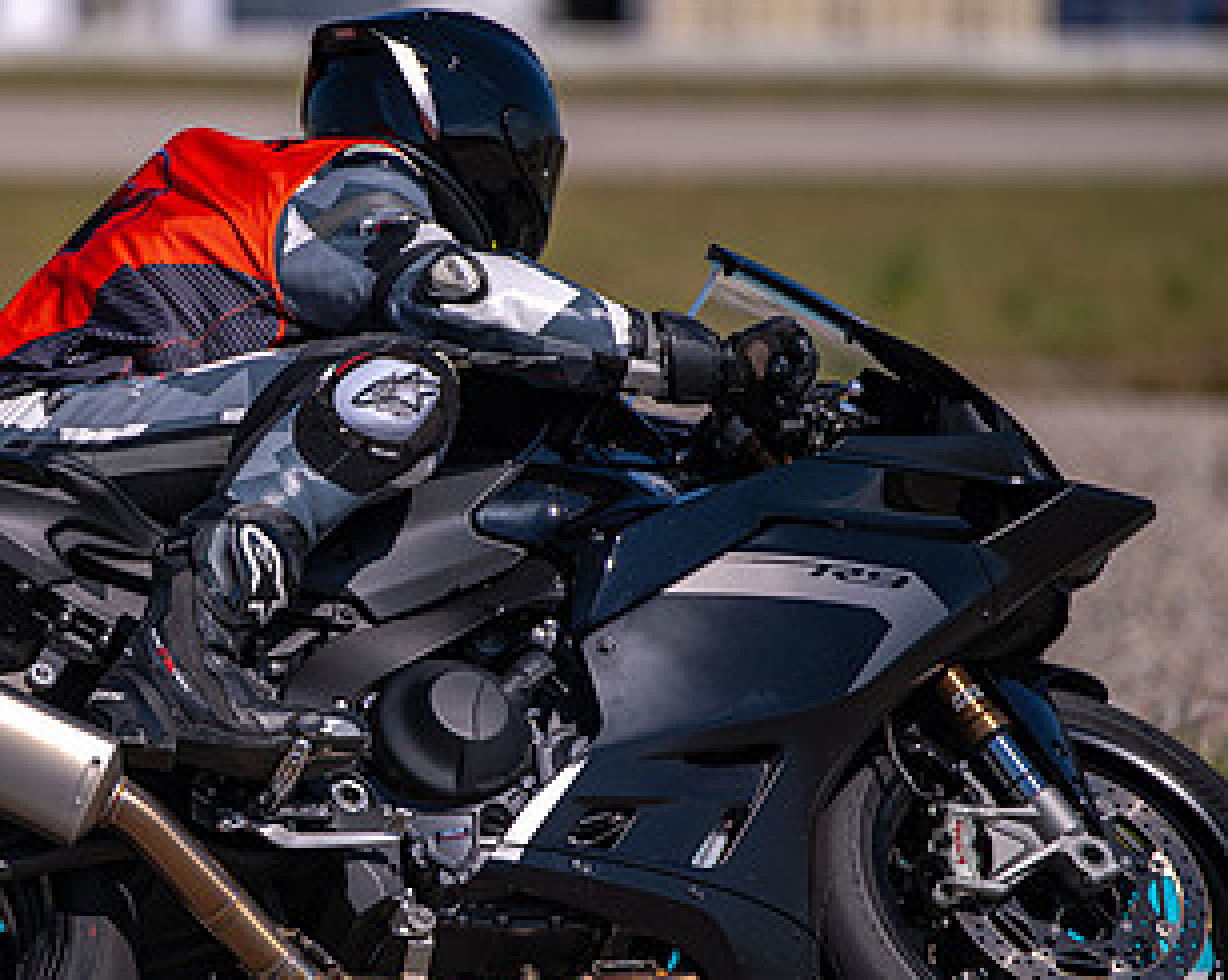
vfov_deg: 4.4
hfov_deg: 5.5
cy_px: 622
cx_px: 292
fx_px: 12890
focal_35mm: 355
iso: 64
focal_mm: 200
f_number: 2.8
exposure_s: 1/2500
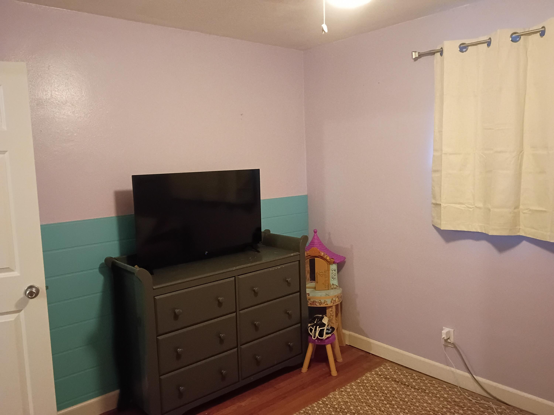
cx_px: 277
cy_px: 208
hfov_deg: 63.4
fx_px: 448
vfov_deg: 49.7
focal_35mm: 28
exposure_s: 1/24
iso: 5181
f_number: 2.2
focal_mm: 3.42
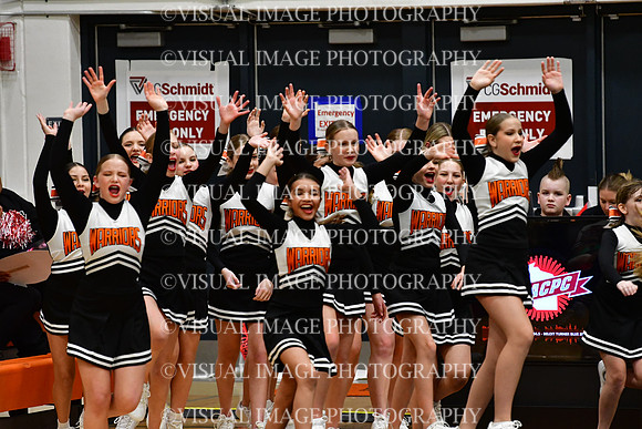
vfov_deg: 4.6
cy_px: 214
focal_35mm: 300
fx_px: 5351
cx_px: 321
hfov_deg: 6.9
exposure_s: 1/500
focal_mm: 200
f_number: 3.5
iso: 4000
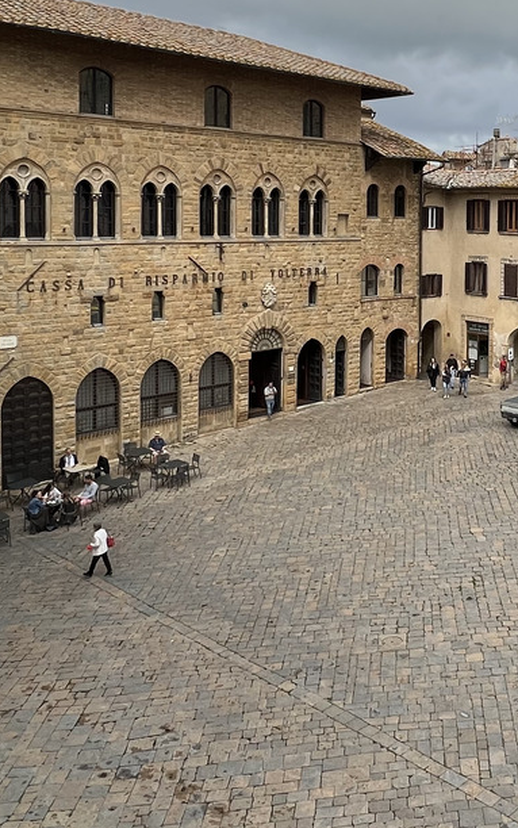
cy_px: 253
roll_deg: -0.9
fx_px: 812
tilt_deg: -2.5
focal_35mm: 36
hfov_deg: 32.3
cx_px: 527
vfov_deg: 52.6
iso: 32
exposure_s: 1/1014
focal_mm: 1.57
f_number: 1.8
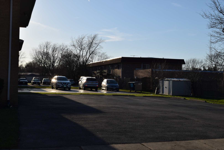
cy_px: 75
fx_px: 317
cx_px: 112
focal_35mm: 51
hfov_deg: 38.9
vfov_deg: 26.5
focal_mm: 34
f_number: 13
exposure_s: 1/200
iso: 100
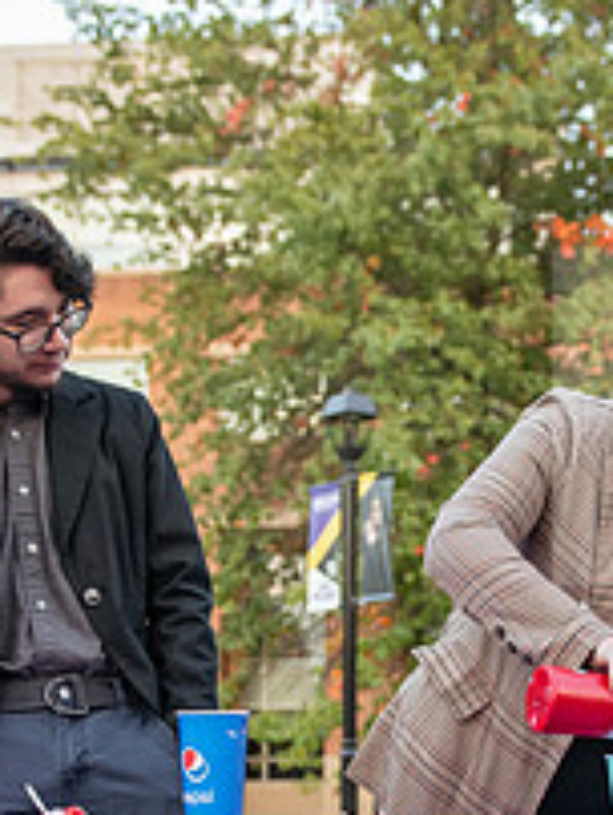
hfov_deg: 18.4
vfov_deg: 23.7
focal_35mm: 80
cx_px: 432
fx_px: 1885
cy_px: 736
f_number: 3.2
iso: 1000
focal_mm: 29
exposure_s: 1/400
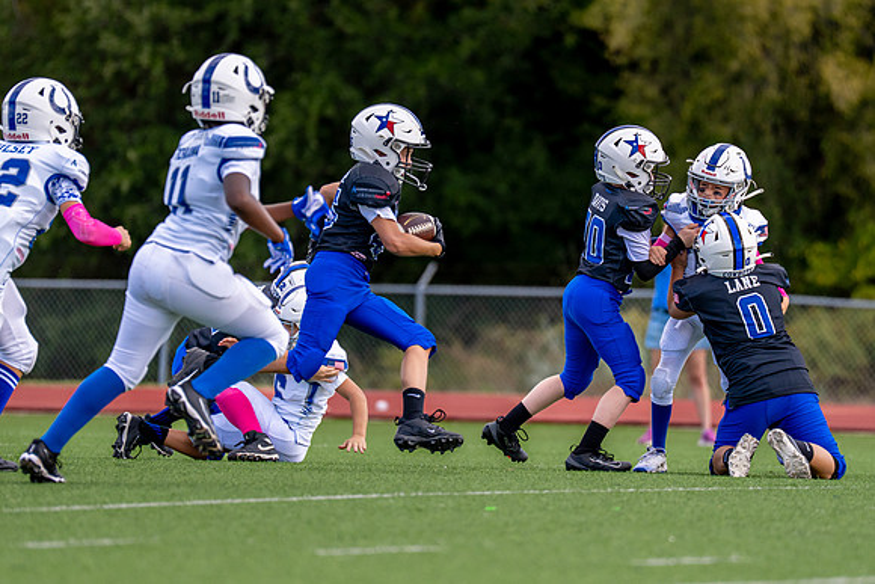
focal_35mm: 354
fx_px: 8594
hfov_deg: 5.8
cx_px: 450
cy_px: 250
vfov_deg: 3.9
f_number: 2.8
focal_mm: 200
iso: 250
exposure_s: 1/2500
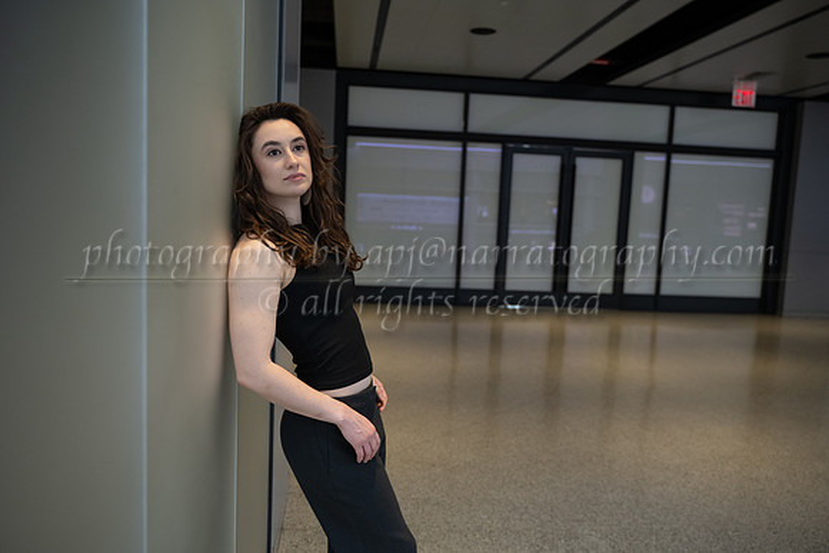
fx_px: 645
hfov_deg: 65.5
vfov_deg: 46.4
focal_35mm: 28
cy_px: 276
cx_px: 414
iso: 1600
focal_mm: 28
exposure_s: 1/800
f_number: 2.8
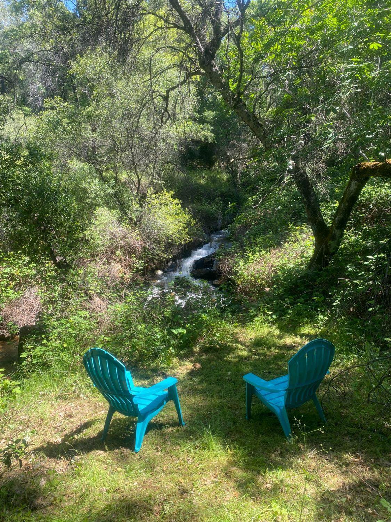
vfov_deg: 67.3
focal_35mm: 26
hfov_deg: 53.1
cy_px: 261
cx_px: 196
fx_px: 392
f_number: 1.8
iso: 32
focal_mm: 4.25
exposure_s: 1/349
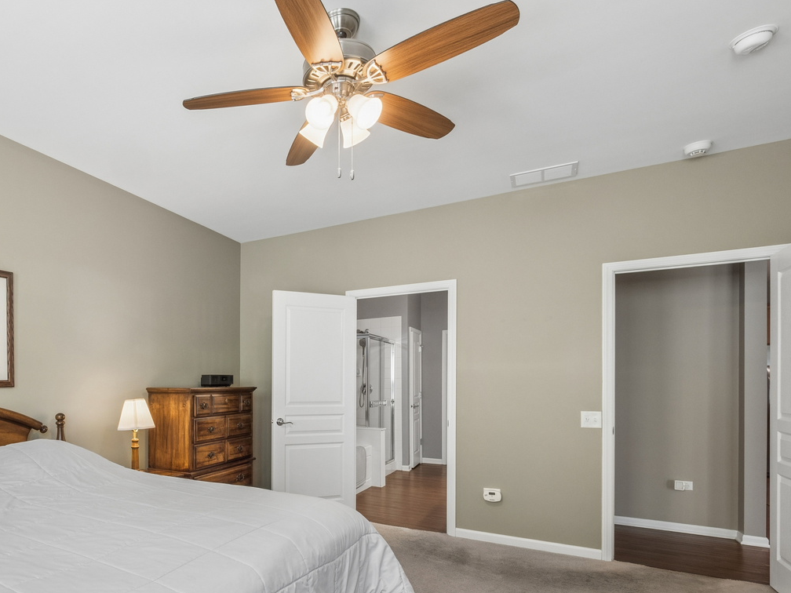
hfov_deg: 78.0
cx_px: 240
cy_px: 394
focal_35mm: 20
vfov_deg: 64.3
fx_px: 457
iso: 400
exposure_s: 1/15
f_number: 8
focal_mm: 7
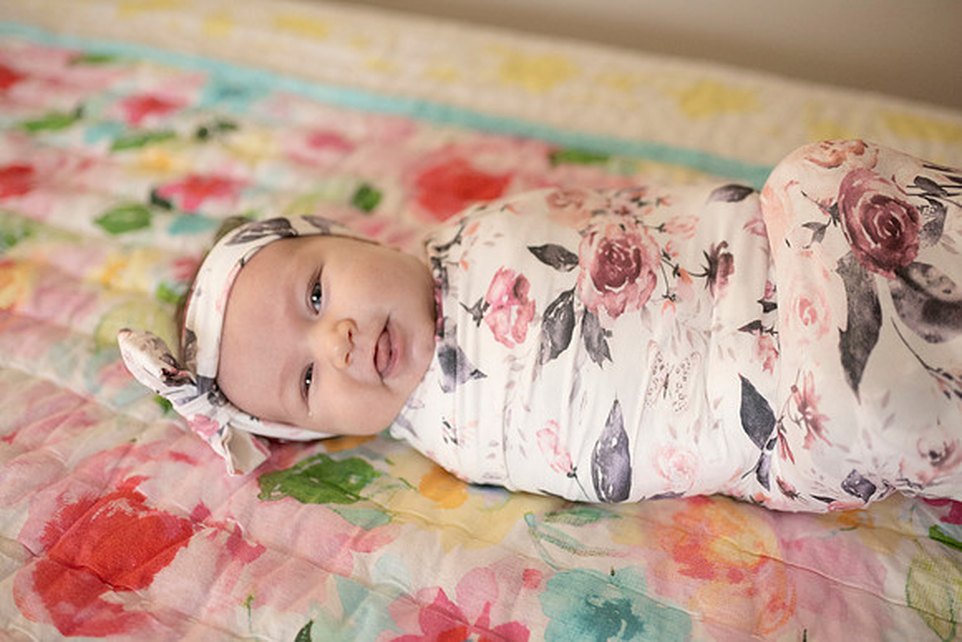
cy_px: 321
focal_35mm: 35
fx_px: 935
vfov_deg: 37.9
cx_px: 481
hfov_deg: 54.4
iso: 2000
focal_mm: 35
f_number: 2.2
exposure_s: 1/200
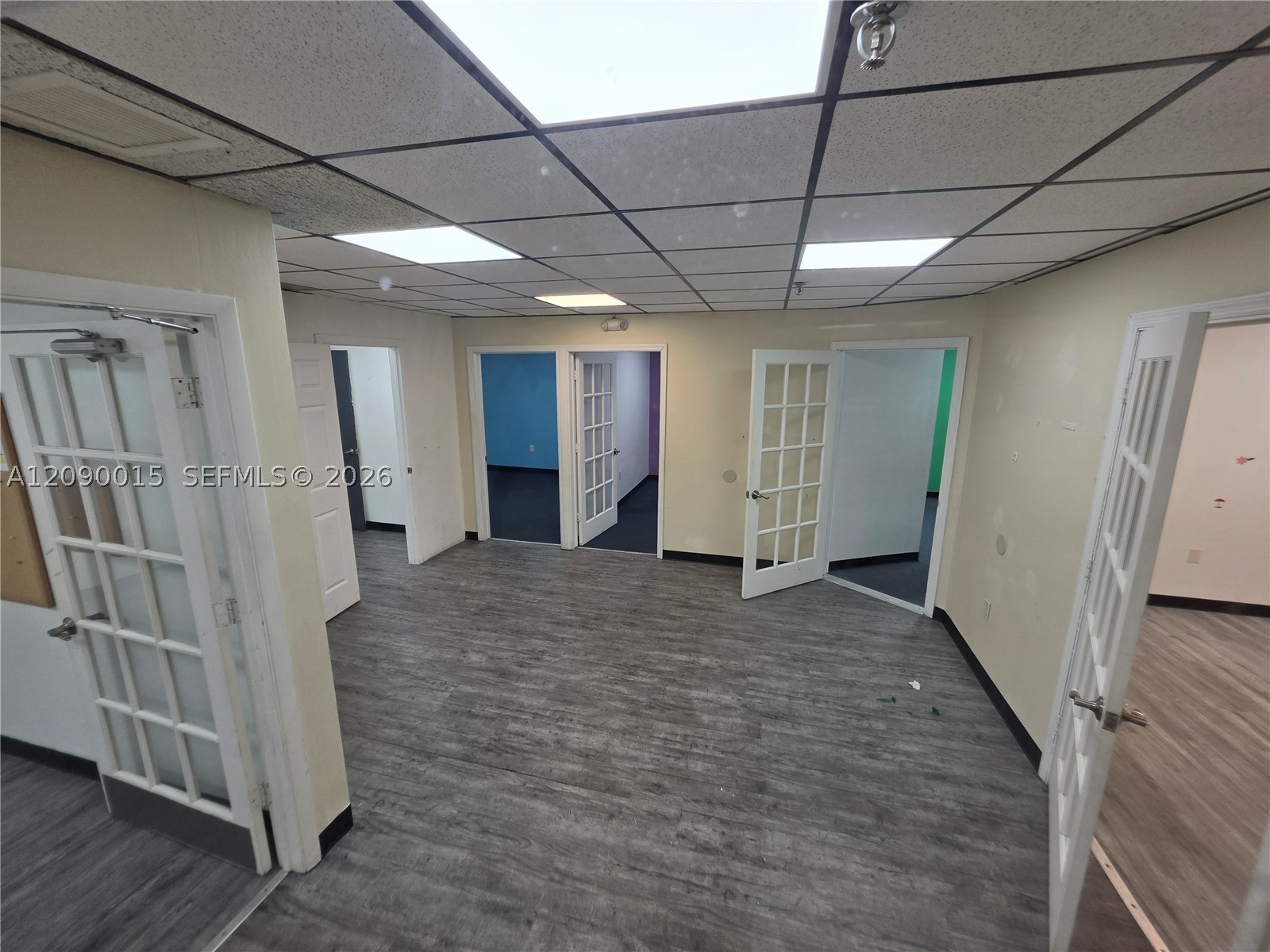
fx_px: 477
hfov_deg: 106.2
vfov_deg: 89.9
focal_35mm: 13
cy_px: 476
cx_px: 635
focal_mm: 2.2
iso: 32
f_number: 1.9
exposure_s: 1/120
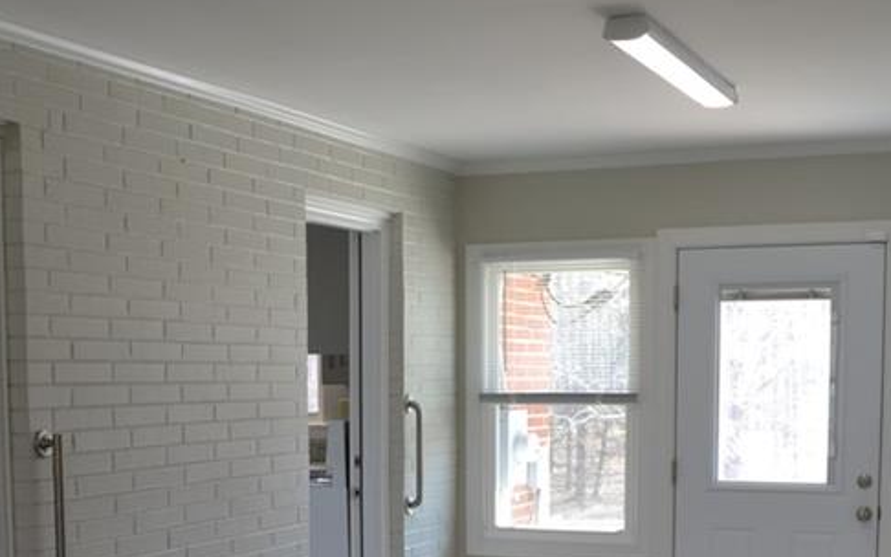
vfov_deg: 21.7
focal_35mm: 58
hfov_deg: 35.1
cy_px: 544
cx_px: 396
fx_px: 1409
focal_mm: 18
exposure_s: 1/100
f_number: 5
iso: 400
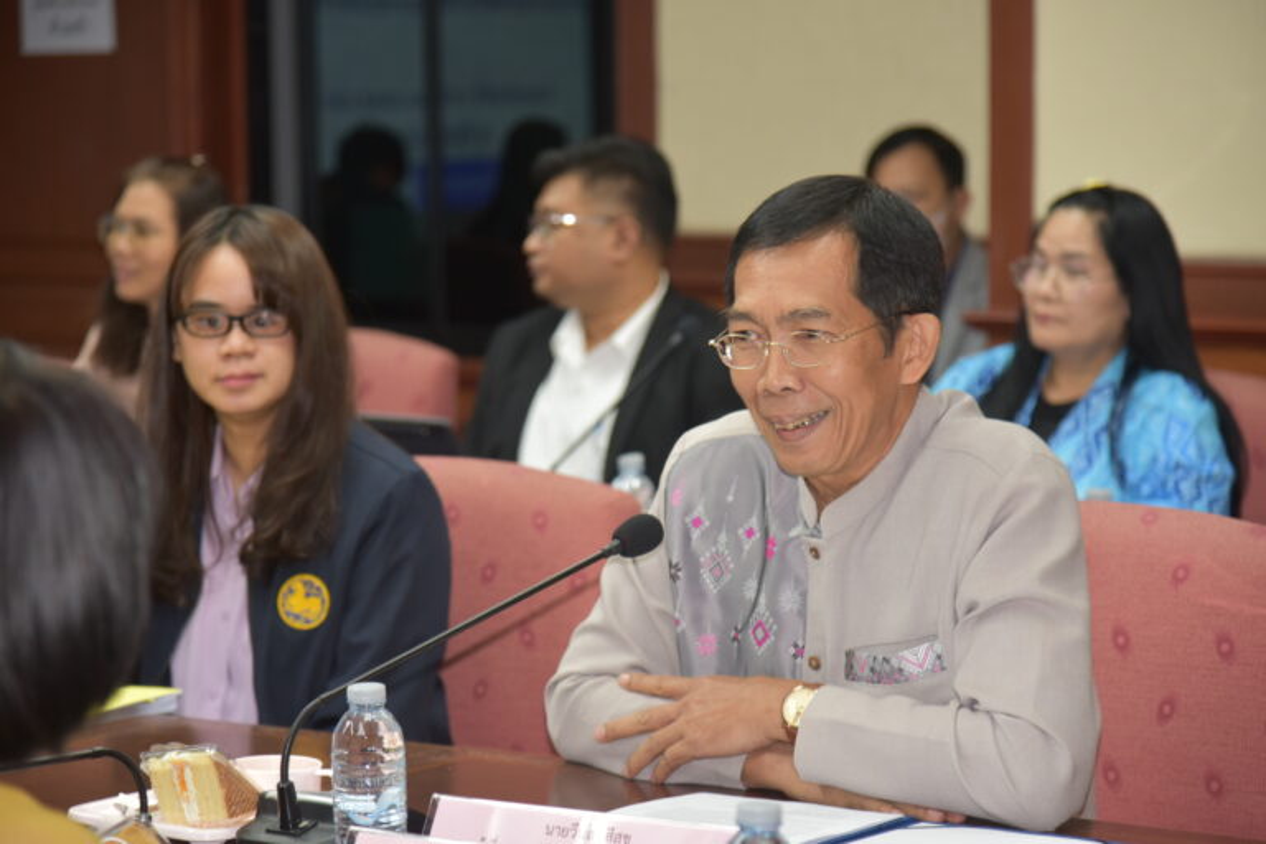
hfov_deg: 19.5
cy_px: 422
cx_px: 633
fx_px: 3692
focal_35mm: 105
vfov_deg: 13.0
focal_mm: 105
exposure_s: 1/80
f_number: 4.5
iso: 800
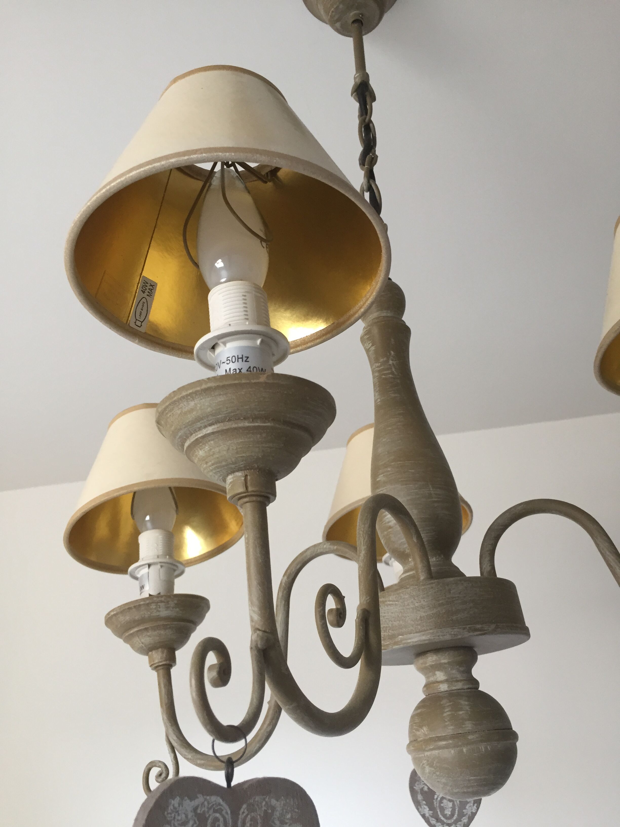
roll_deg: +2.9
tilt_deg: +25.1
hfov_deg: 48.2
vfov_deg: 61.7
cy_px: 414
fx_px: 693
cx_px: 310
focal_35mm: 29
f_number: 2.2
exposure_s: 1/30
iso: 100
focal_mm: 4.15
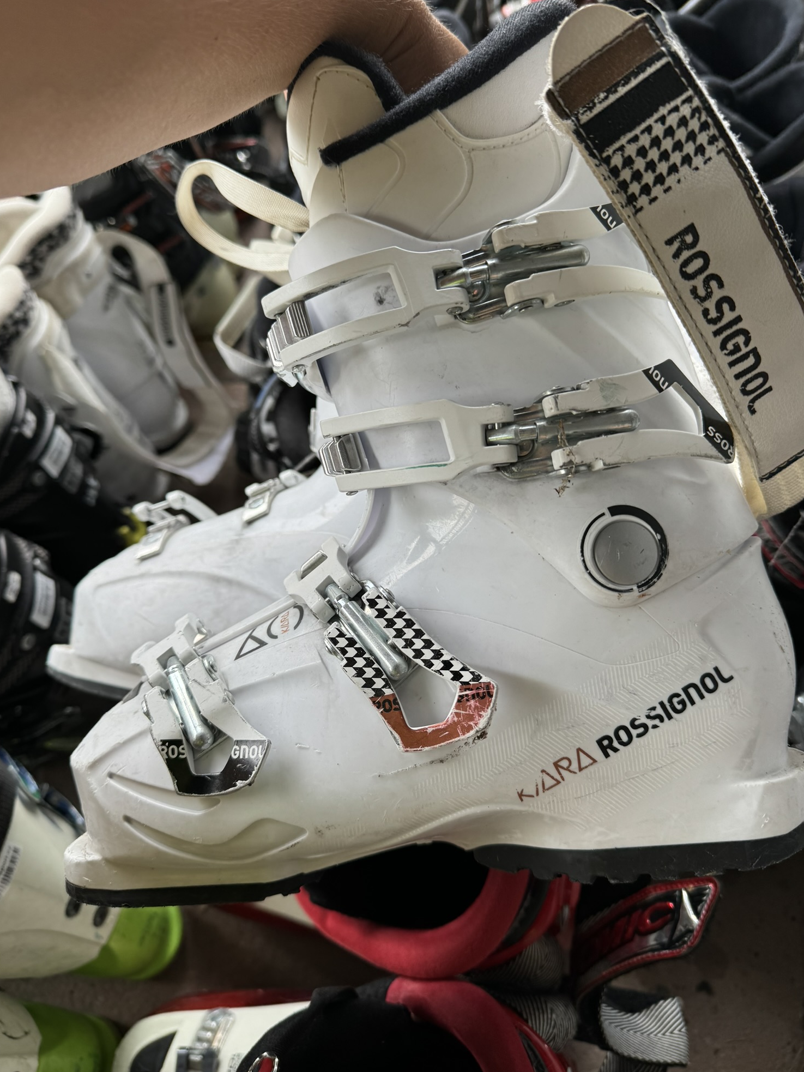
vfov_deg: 69.4
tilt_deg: -60.9
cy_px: 521
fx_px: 774
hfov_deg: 54.9
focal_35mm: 25
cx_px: 411
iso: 64
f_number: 1.78
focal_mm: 6.76
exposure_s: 1/121
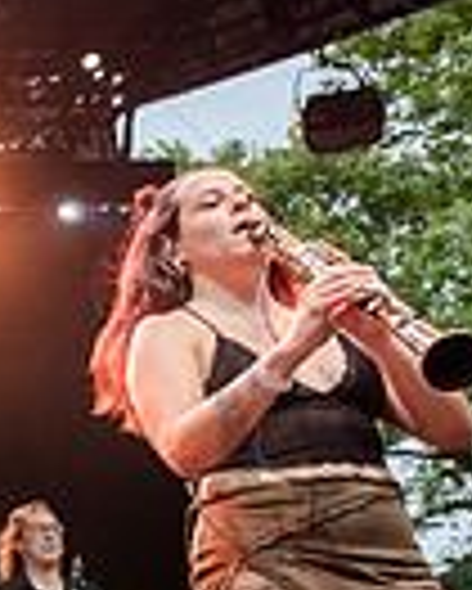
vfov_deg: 19.1
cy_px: 417
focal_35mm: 100
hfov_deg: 12.4
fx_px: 1744
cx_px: -638
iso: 2000
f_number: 4
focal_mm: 24
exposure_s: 1/500
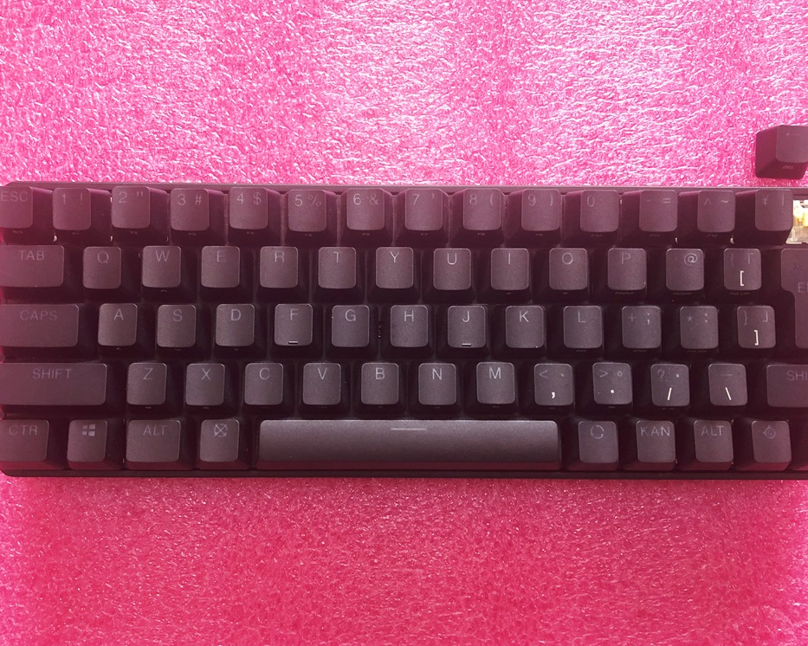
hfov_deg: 58.8
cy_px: 315
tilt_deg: -87.9
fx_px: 717
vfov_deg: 48.5
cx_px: 423
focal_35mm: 30
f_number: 1.8
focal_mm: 3.99
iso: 40
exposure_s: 1/25
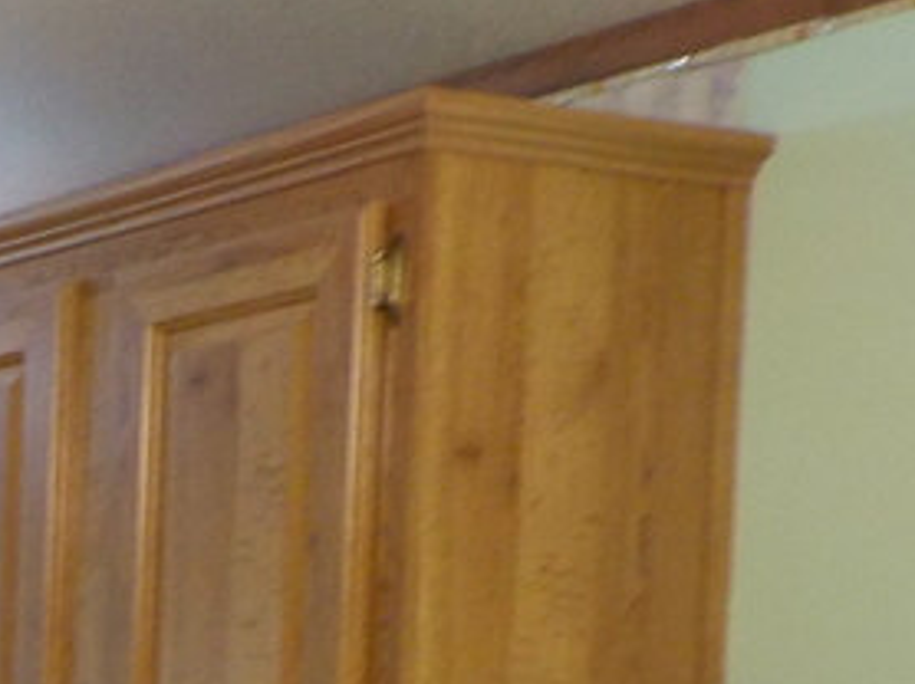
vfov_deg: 12.9
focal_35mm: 108
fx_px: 2852
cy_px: 1059
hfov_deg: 15.7
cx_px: -704
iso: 220
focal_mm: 4.1
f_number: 3.3
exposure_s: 1/30
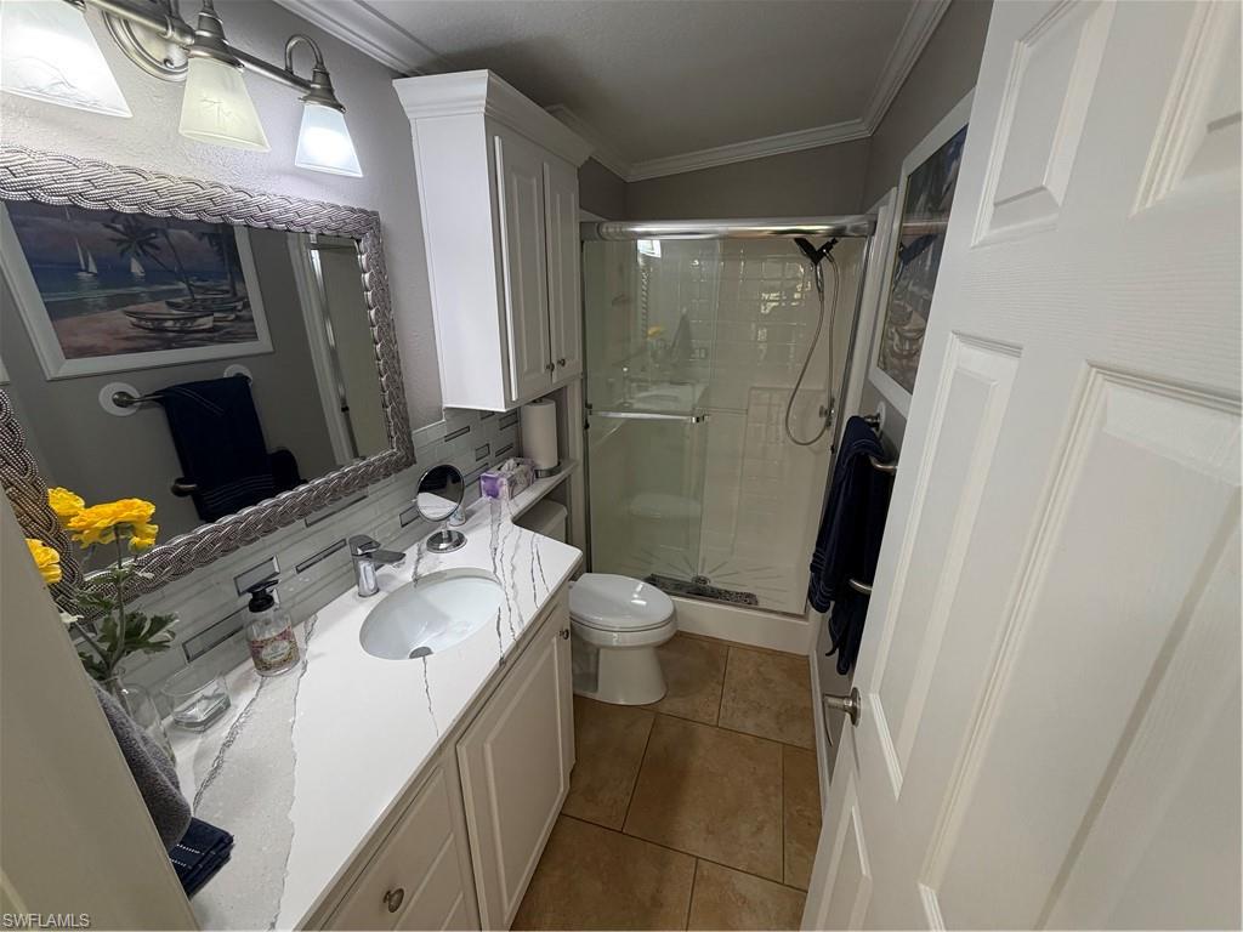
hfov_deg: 102.1
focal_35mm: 14
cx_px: 622
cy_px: 466
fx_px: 503
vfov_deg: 85.7
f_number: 2.2
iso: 250
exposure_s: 1/60
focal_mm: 2.22
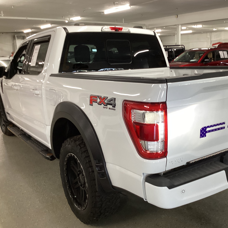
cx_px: 146
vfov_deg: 44.9
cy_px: 113
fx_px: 276
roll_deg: +0.2
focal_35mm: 37
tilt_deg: -12.8
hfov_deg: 44.5
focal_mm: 3.3
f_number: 2.4
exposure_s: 1/60
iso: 160
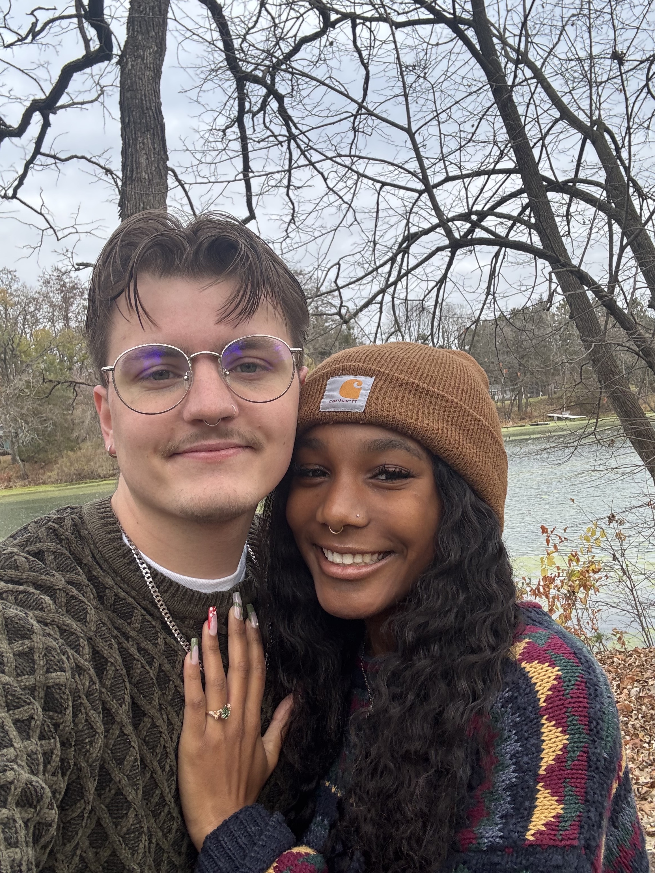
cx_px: 328
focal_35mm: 30
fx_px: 757
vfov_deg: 60.0
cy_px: 436
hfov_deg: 46.8
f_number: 1.9
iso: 32
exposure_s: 1/139
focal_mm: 2.69
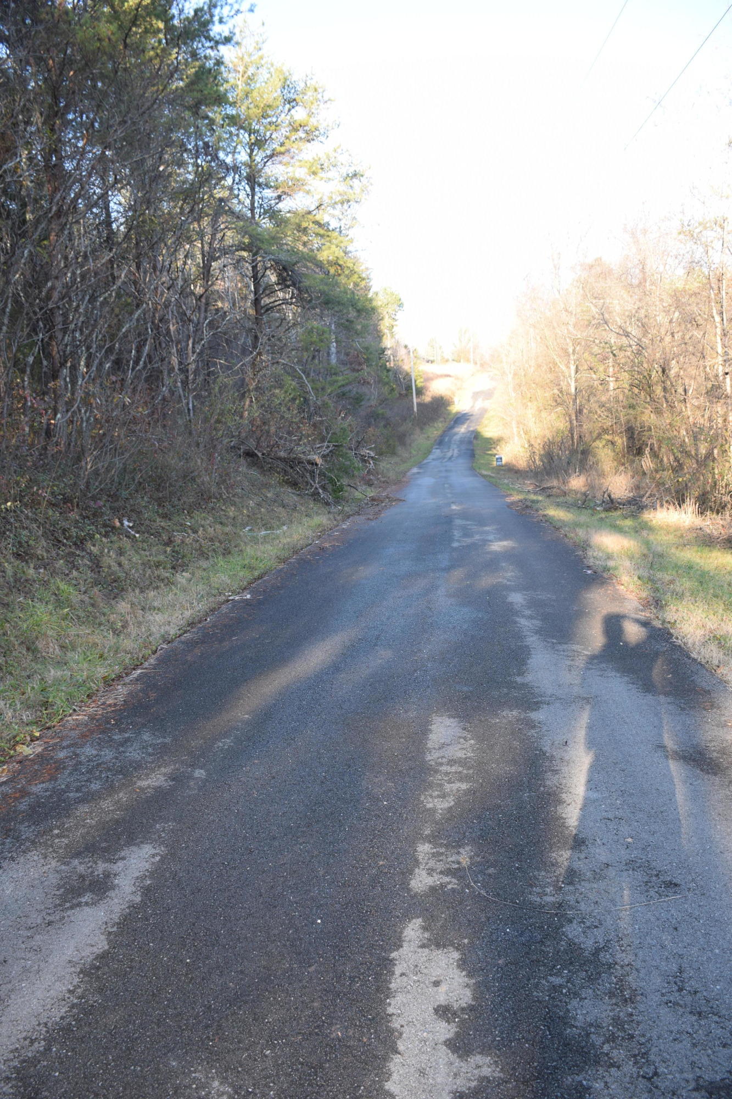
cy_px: 550
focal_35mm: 27
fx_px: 824
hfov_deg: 47.9
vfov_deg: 67.4
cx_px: 366
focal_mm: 18
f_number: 5.6
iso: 220
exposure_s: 1/125
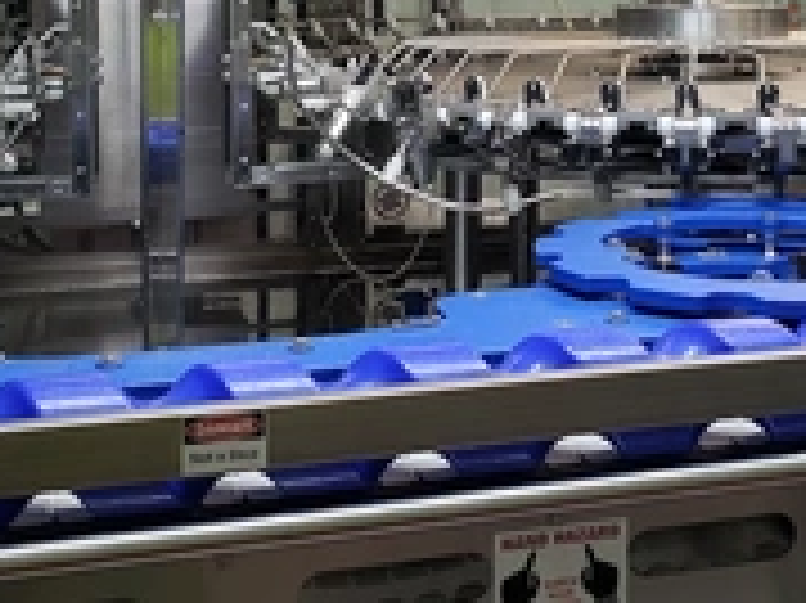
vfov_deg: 24.0
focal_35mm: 58
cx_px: 563
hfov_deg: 32.9
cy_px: -14
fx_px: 1350
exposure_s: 1/60
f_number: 2.4
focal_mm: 4.3
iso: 100
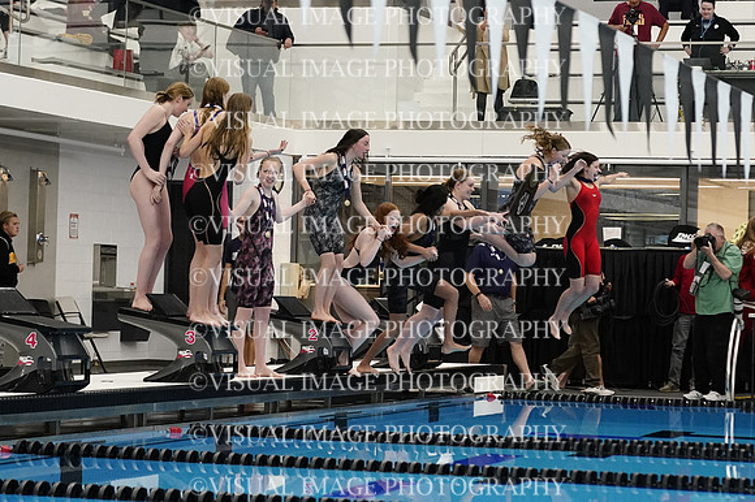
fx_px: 2473
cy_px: 251
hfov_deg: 17.4
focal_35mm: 118
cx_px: 378
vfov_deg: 11.6
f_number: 4
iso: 6400
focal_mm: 79
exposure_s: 1/800
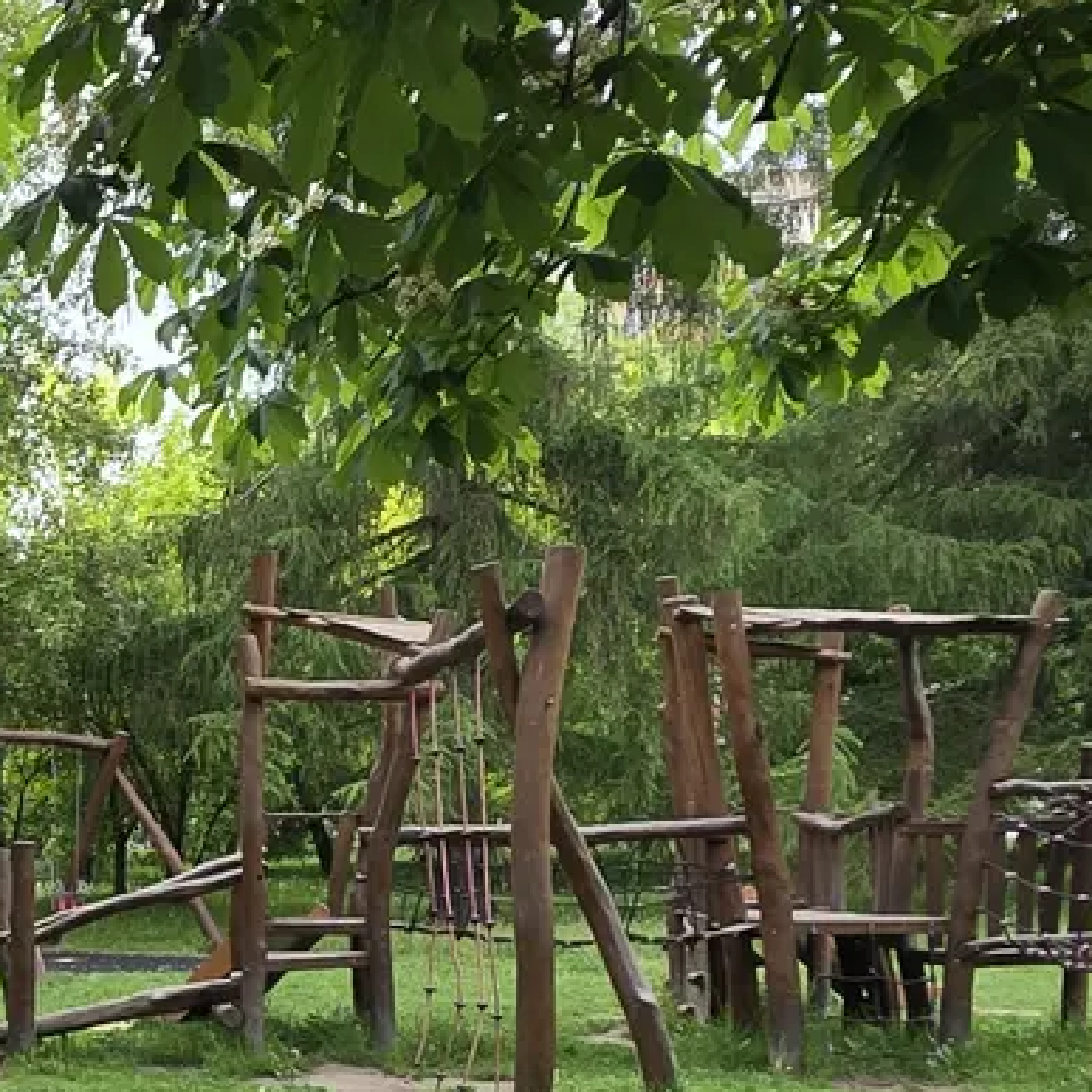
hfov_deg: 26.0
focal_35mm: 57
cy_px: 962
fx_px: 2034
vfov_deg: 29.0
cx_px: -296
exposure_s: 1/100
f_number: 1.9
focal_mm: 2.2
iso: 20
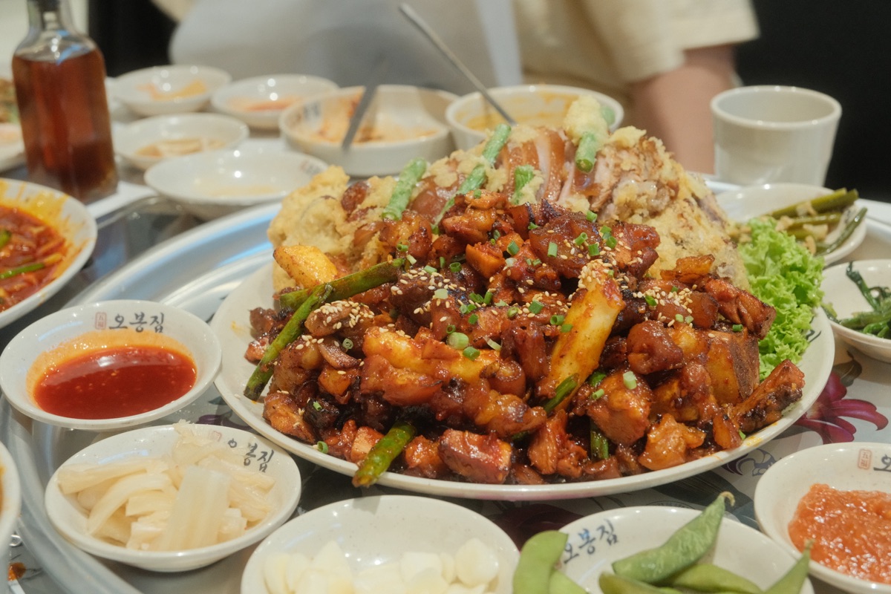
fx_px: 1188
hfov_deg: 41.1
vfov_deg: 28.1
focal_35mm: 48
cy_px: 297
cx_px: 446
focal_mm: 31.9
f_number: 4.5
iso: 3200
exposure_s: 1/30
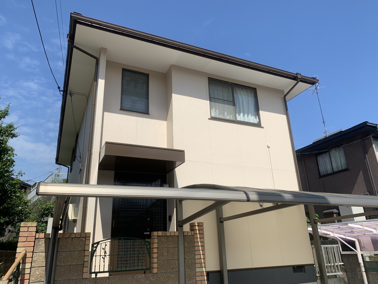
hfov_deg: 67.3
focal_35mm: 26
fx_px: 284
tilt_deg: +20.2
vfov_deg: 53.1
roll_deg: +1.7
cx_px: 189
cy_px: 142
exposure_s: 1/2915
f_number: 1.8
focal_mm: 4.25
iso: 25
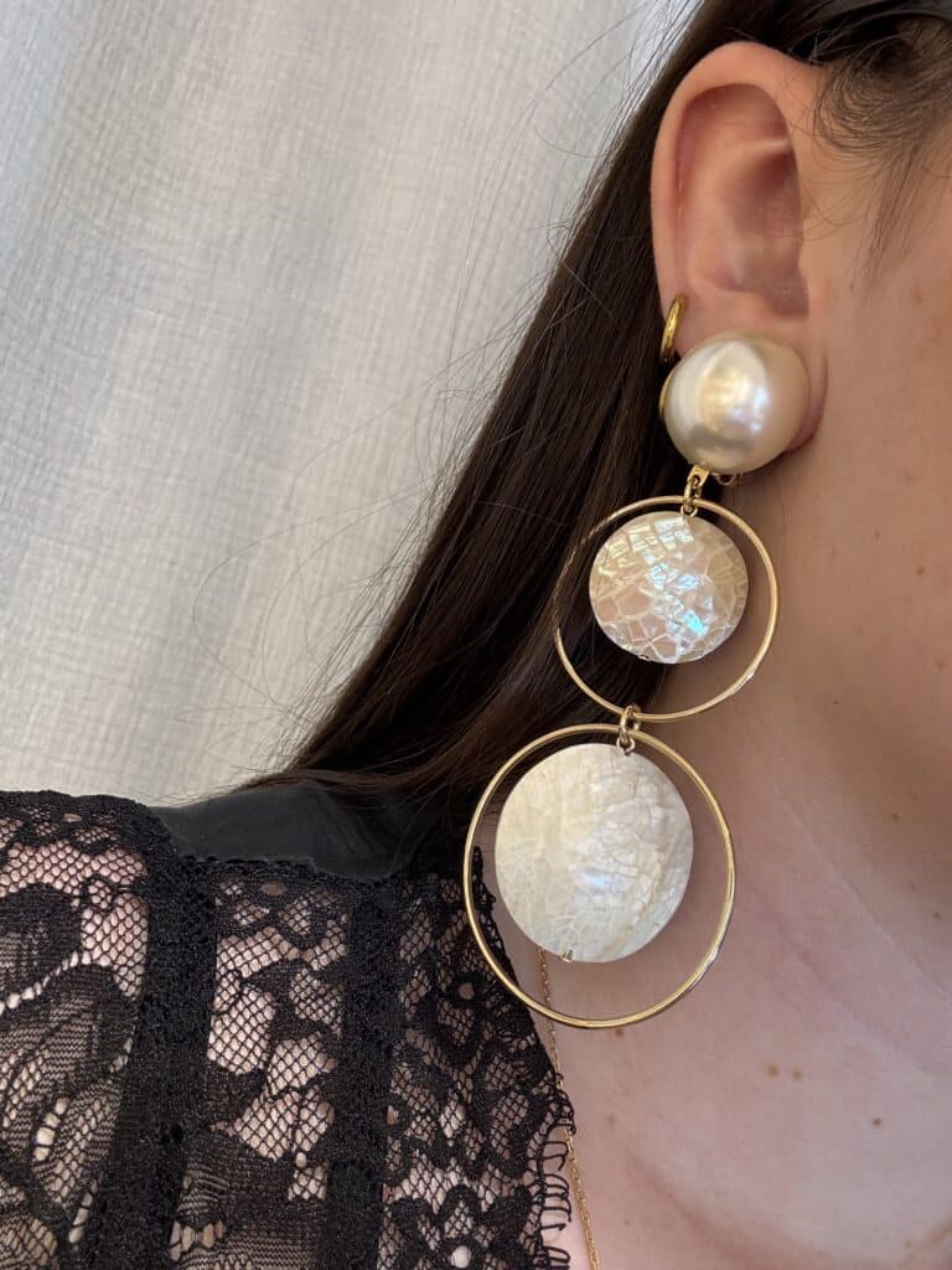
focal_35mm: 30
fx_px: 1100
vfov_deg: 60.0
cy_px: 635
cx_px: 476
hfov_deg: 46.8
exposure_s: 1/50
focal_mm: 2.69
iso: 100
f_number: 1.9
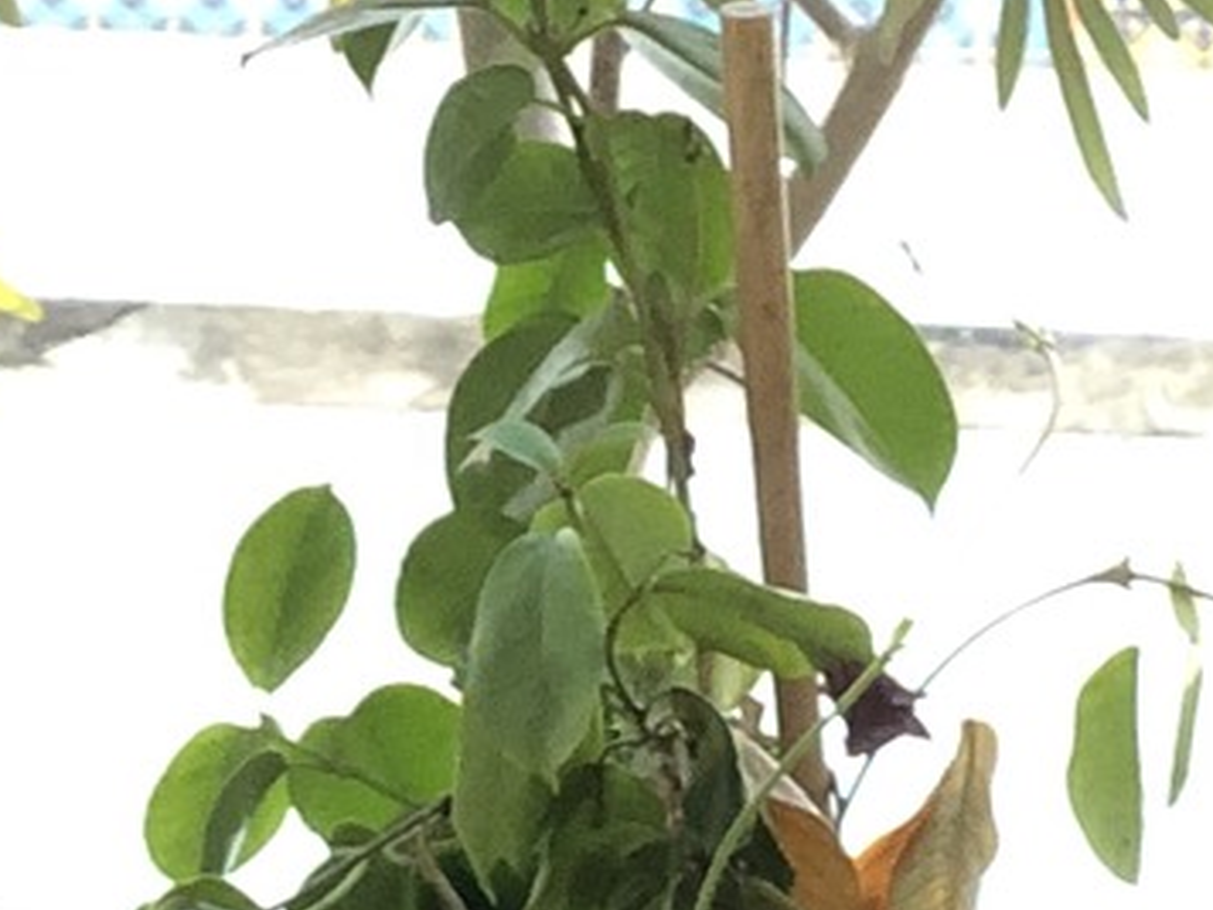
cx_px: 1939
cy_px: 2549
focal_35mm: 292
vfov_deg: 4.9
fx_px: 10232
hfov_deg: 6.7
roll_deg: -1.0
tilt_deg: -19.1
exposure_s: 1/30
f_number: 2.4
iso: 125
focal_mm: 6
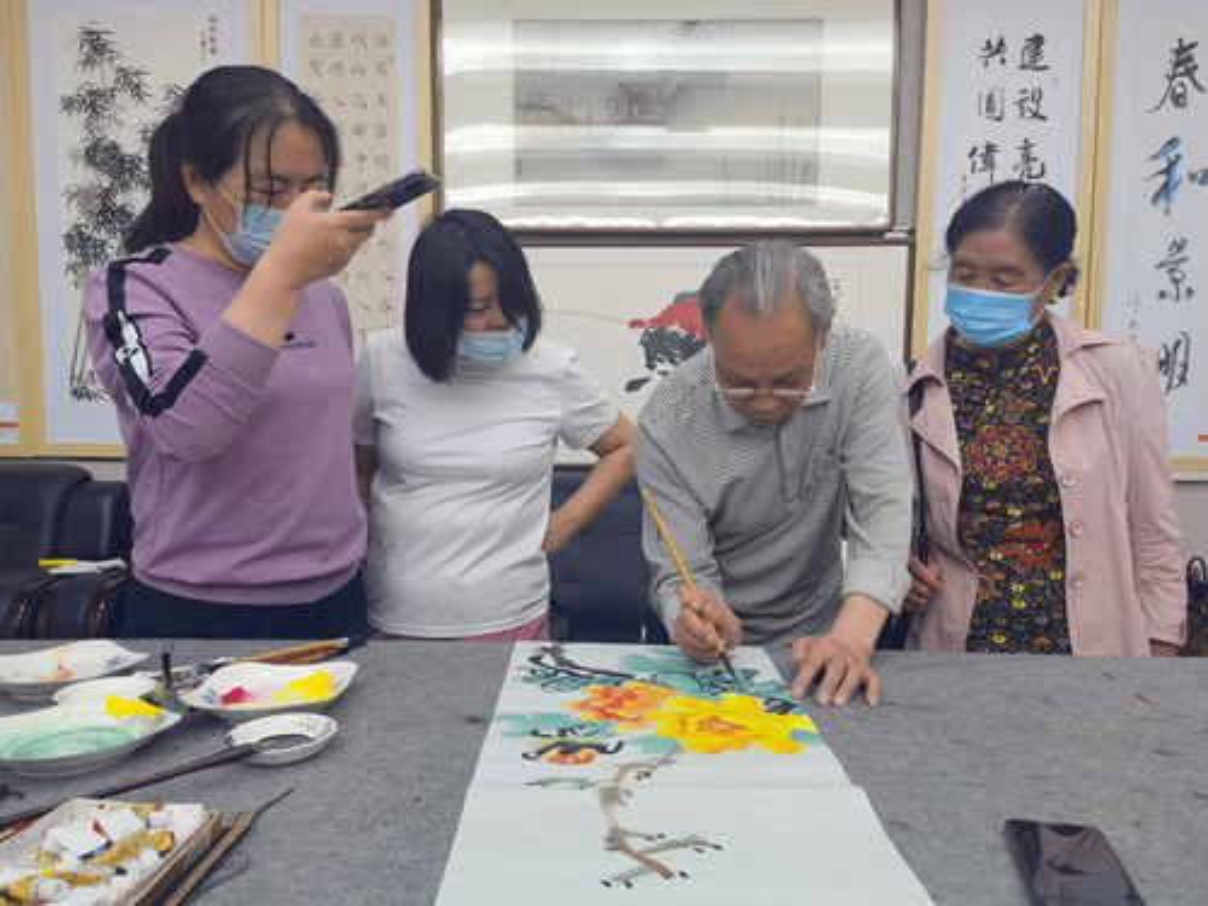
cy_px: 453
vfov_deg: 51.4
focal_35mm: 27
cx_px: 604
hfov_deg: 65.3
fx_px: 942
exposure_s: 1/50
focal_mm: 6.67
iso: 125
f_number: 1.9
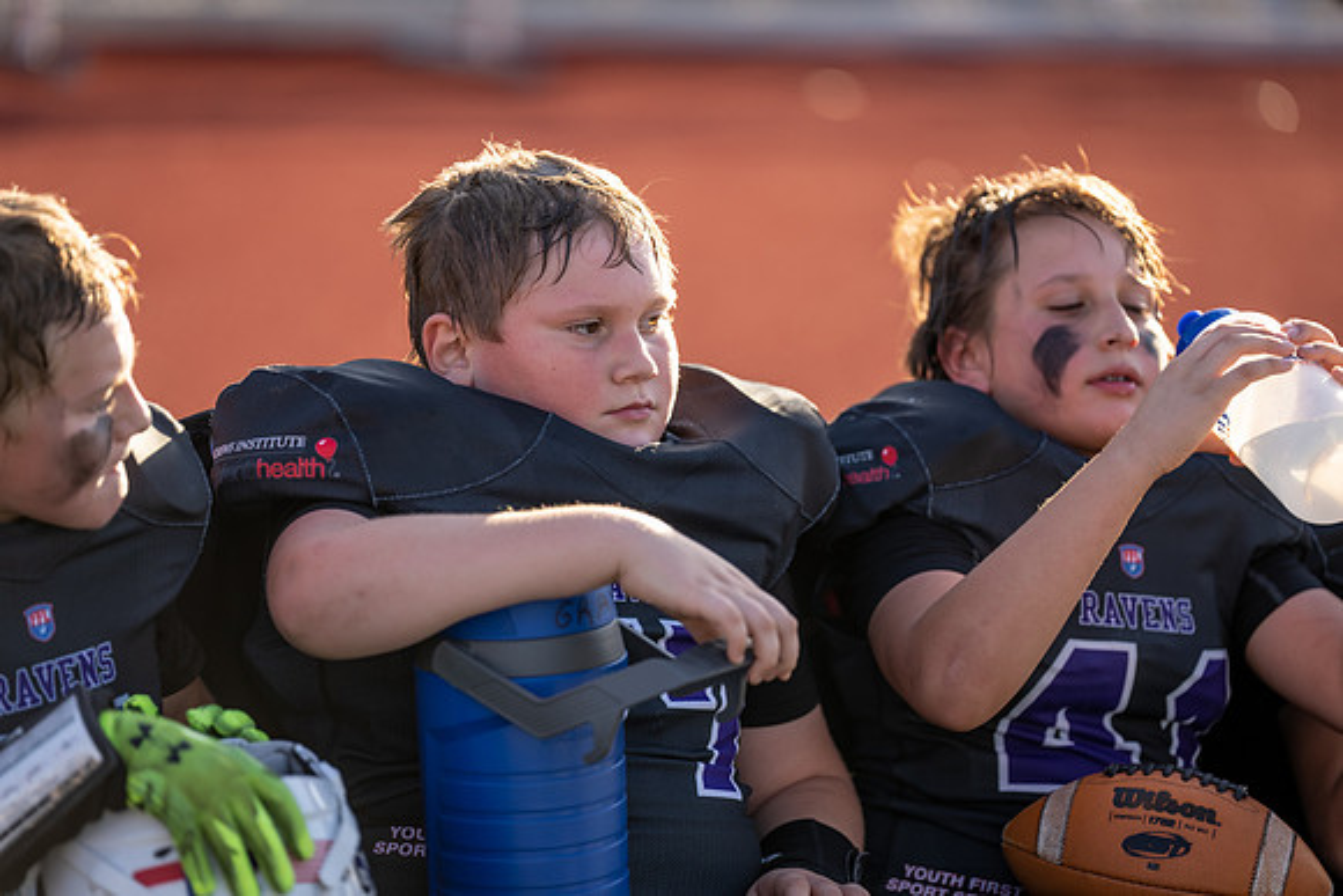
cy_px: 448
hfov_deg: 11.7
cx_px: 672
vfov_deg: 7.8
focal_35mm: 176
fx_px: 6567
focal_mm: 176
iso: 100
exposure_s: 1/640
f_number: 2.8
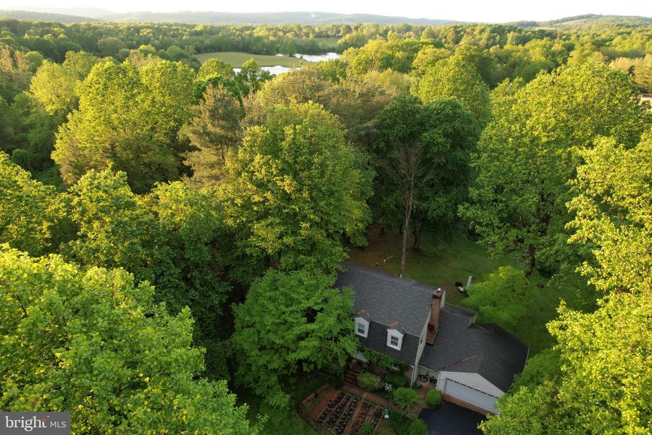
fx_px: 398
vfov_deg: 57.2
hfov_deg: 78.6
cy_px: 218
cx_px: 326
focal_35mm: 22
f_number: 2.8
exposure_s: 1/60
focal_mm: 8.38
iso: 110
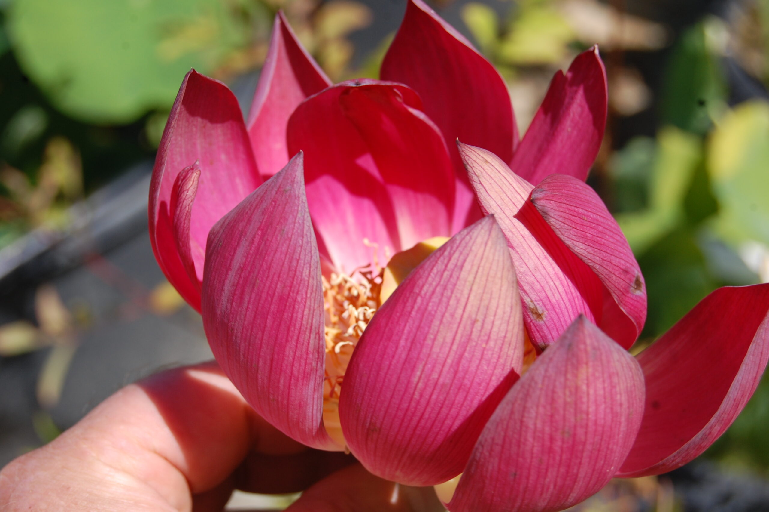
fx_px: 1761
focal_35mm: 82
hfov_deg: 24.6
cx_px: 384
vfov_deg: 16.5
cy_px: 256
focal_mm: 55
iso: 200
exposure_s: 1/320
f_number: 9
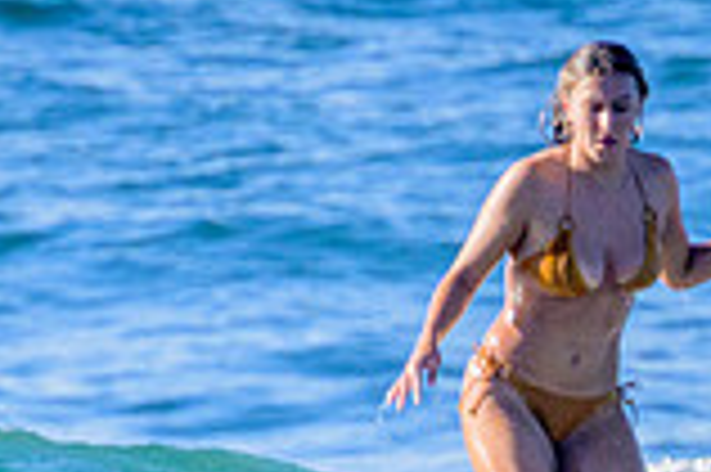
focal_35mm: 3400
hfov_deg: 0.6
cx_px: 606
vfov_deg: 0.4
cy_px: 569
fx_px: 67079
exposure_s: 1/2000
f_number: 11
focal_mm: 800
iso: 1100
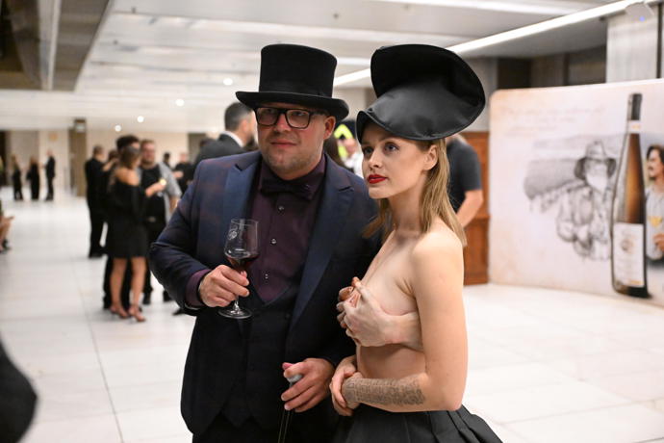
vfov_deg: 34.2
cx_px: 332
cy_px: 222
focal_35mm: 39
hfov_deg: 49.6
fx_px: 719
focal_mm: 39
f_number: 2.8
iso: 16000
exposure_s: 1/1250
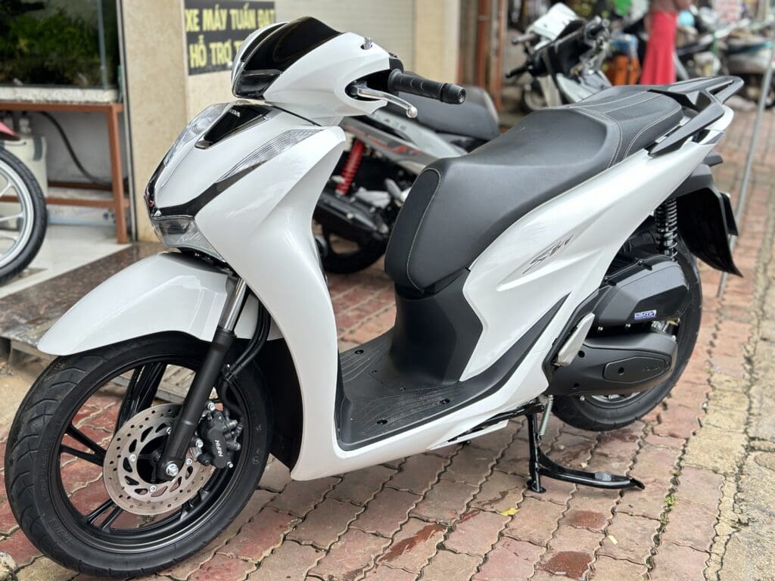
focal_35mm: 48
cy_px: 290
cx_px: 388
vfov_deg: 30.3
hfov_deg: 39.7
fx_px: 1075
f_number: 1.78
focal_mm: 6.86
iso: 80
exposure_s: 1/335
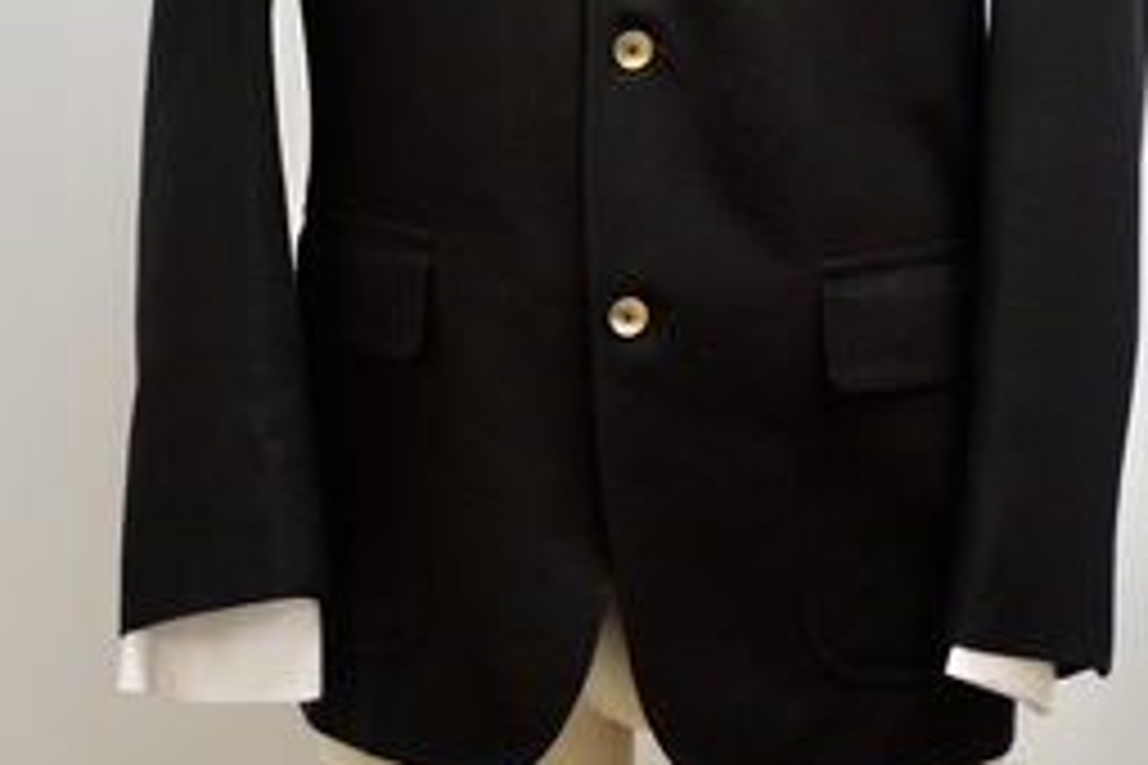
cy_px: 22
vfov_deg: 10.7
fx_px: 4050
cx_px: 599
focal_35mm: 127
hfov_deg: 16.1
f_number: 5.6
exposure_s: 1/80
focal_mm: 48
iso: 800
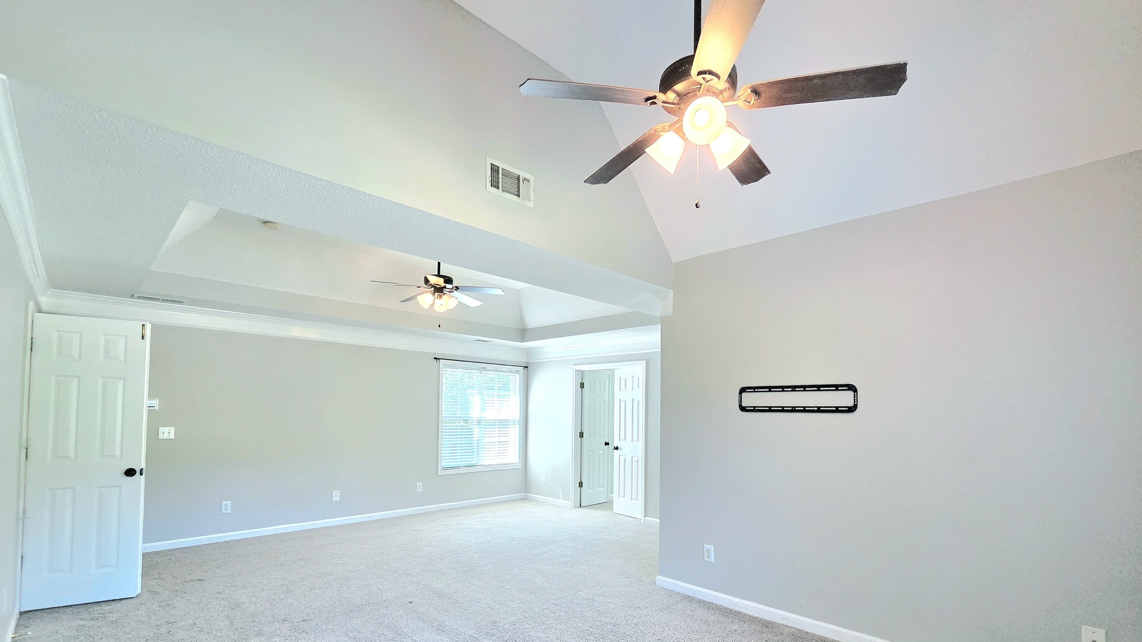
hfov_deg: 103.0
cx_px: 574
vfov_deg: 69.4
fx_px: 454
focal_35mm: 15
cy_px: 402
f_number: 2.2
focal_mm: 2.2
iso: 250
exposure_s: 1/120
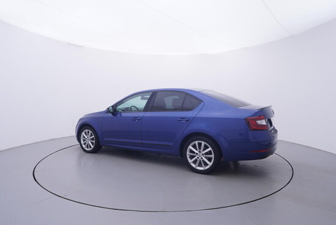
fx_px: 210
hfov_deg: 77.3
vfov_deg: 56.2
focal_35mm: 22
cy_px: 112
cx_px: 168
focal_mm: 15
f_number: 5
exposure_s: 1/80
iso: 200
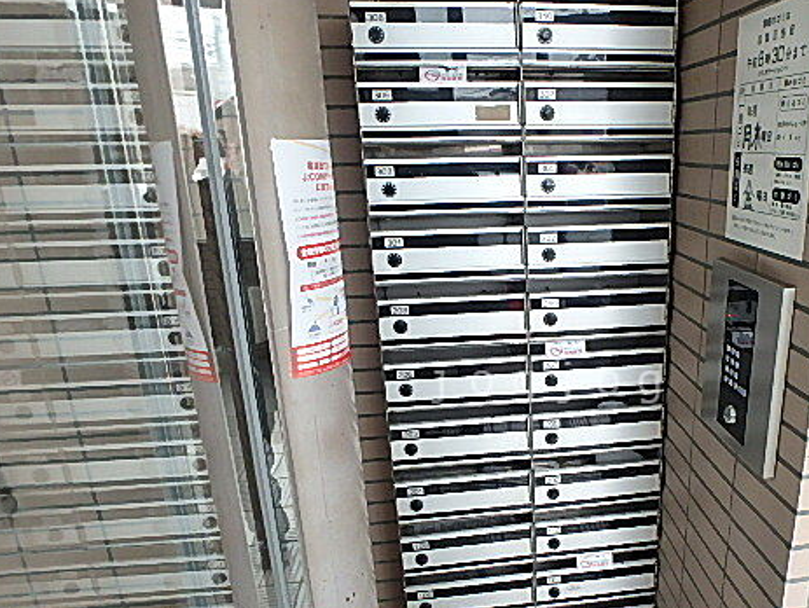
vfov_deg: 47.8
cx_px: 550
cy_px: 383
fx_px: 678
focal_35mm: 29
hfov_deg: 59.9
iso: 250
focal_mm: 3.7
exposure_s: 1/30
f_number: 3.5
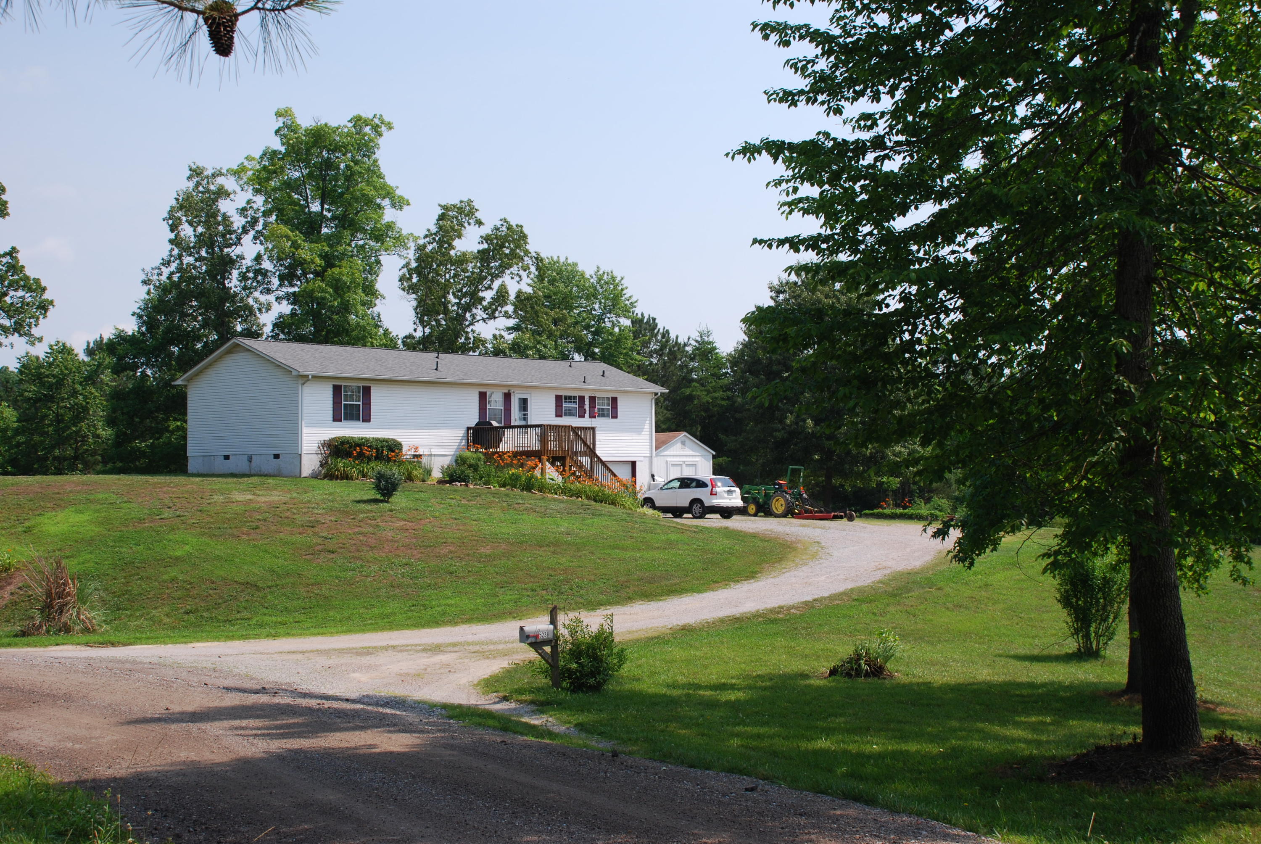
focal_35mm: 46
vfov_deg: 29.0
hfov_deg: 42.3
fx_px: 1631
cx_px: 630
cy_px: 422
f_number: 7.1
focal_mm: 31
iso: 100
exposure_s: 1/200
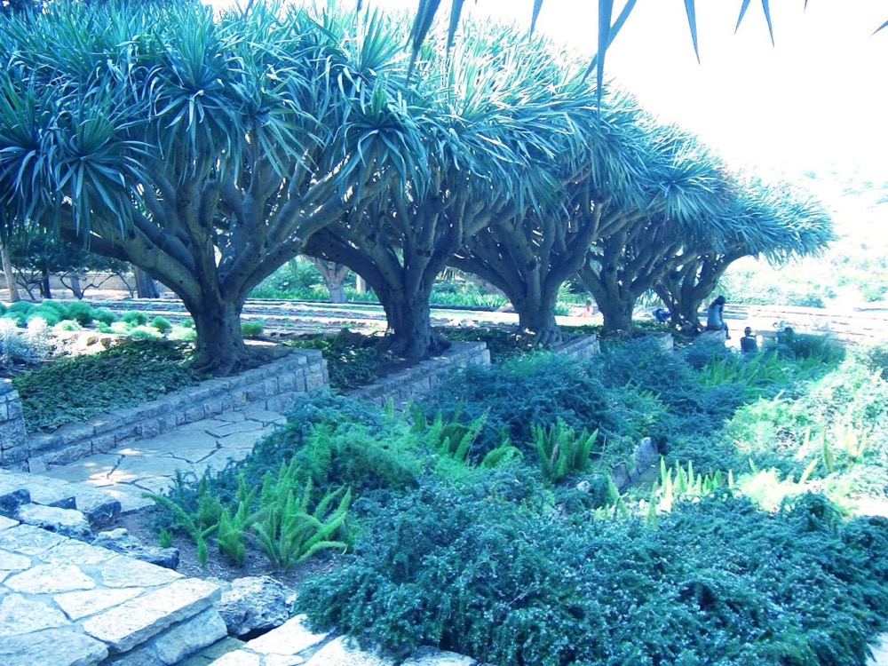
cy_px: 333
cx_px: 444
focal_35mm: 39
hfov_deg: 47.9
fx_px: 1000
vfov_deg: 36.8
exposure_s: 1/125
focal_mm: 8
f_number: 2.8
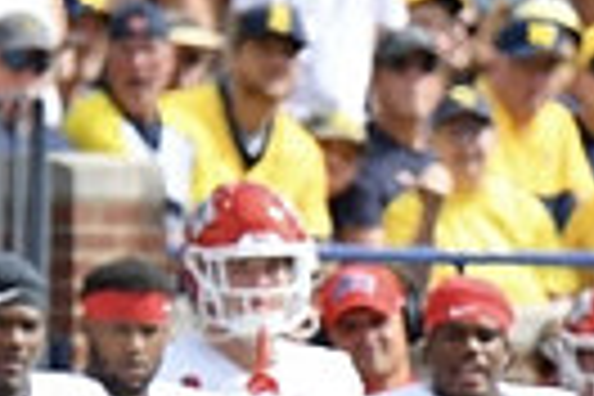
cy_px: 783
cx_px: 544
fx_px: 31364
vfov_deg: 0.7
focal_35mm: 1901
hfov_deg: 1.1
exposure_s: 1/800
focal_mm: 360
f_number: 5.6
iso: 400
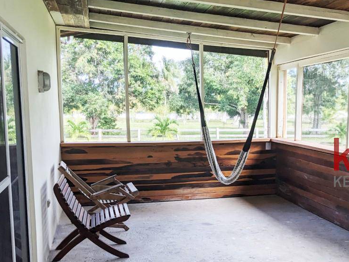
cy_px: 150
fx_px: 444
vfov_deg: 32.8
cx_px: 215
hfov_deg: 42.7
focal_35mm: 44
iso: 83
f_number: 1.73
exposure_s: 1/267
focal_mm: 4.38
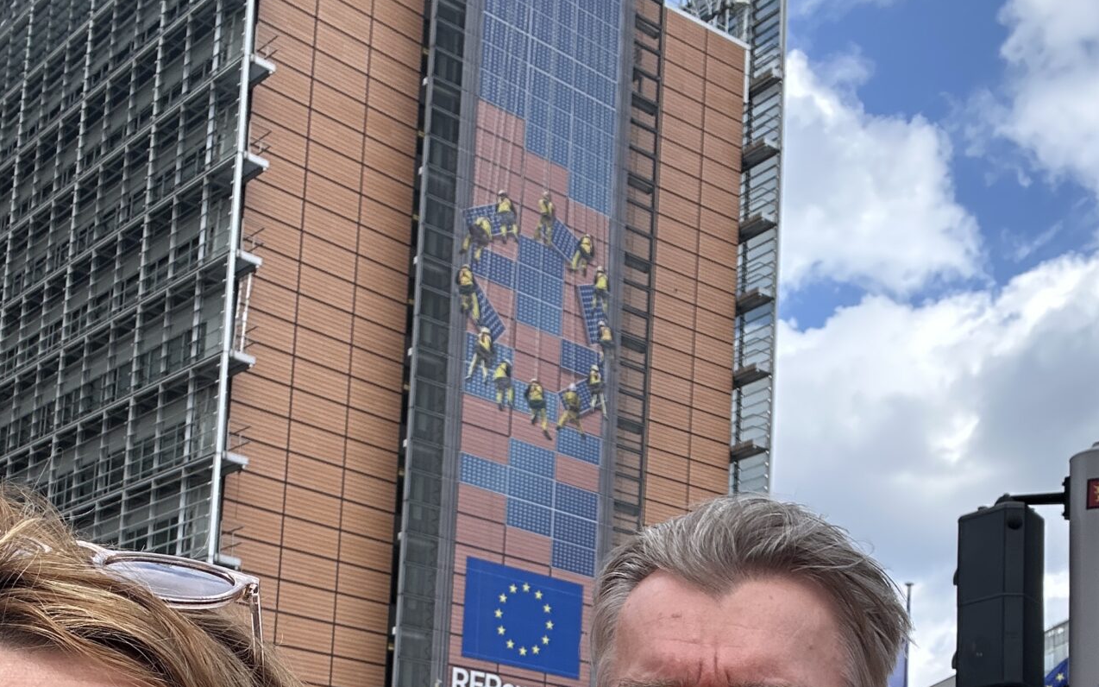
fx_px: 1467
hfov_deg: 41.1
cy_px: 727
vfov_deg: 24.8
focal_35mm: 49
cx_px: 549
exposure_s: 1/552
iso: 25
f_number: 1.9
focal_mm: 2.69
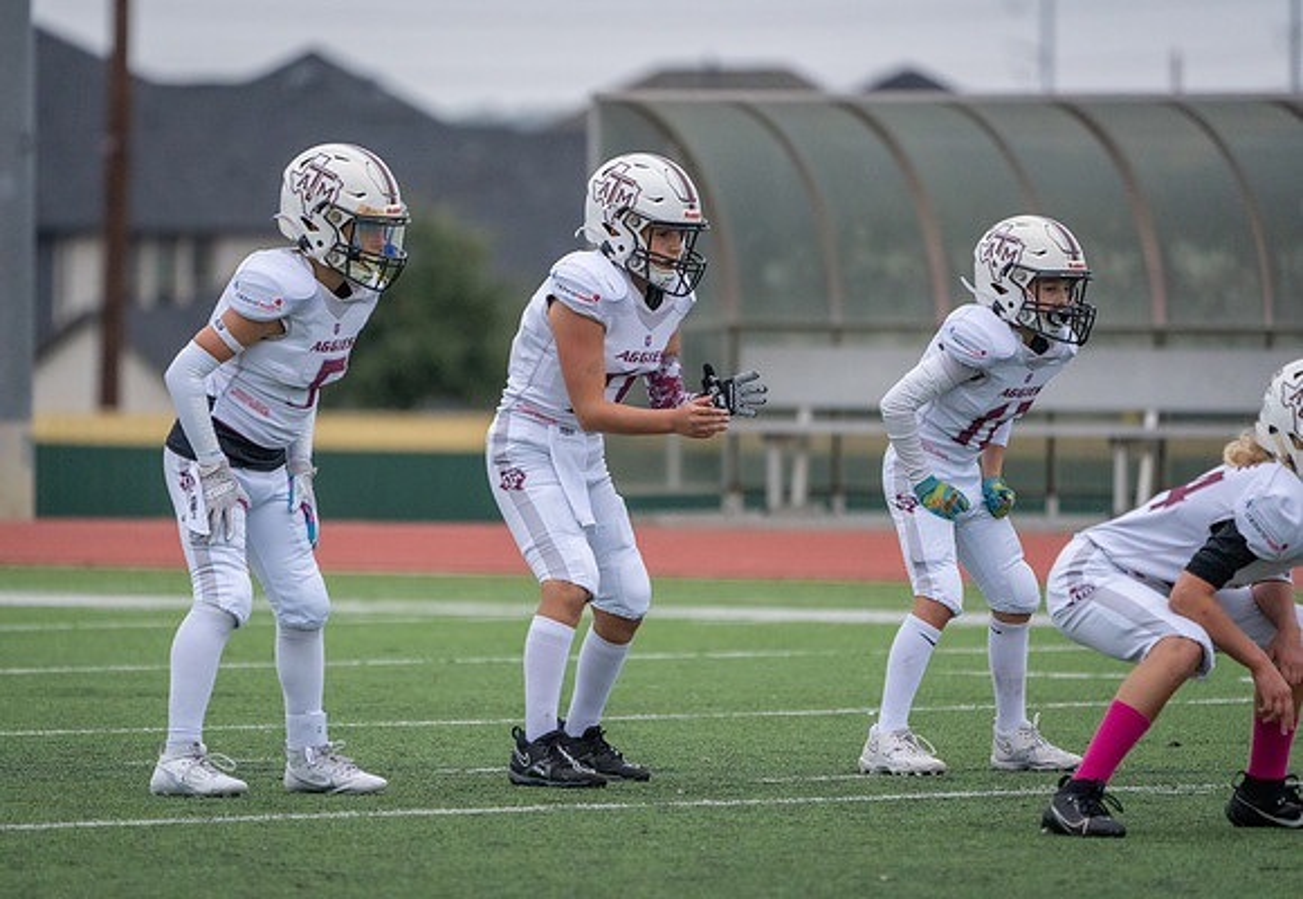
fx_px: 16664
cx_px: 553
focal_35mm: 456
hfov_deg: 4.5
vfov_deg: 3.1
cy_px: 399
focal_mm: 400
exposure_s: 1/1250
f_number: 5.6
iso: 5000
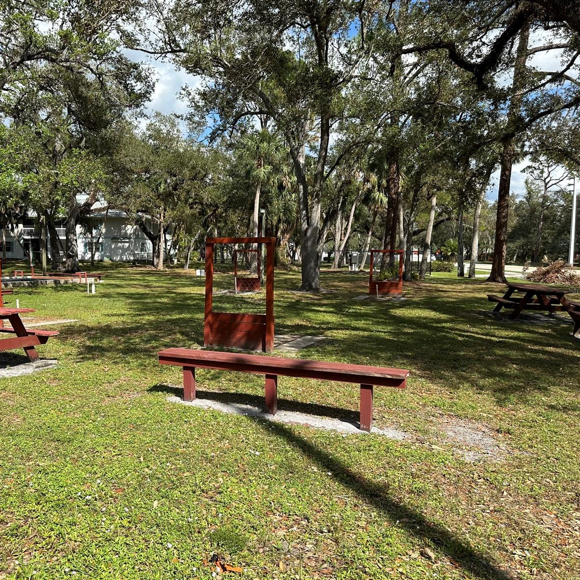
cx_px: 219
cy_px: 290
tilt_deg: -4.9
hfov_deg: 55.0
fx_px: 550
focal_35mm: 29
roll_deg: -1.0
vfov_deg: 55.6
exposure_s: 1/3058
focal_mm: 6.86
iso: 80
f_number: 1.78
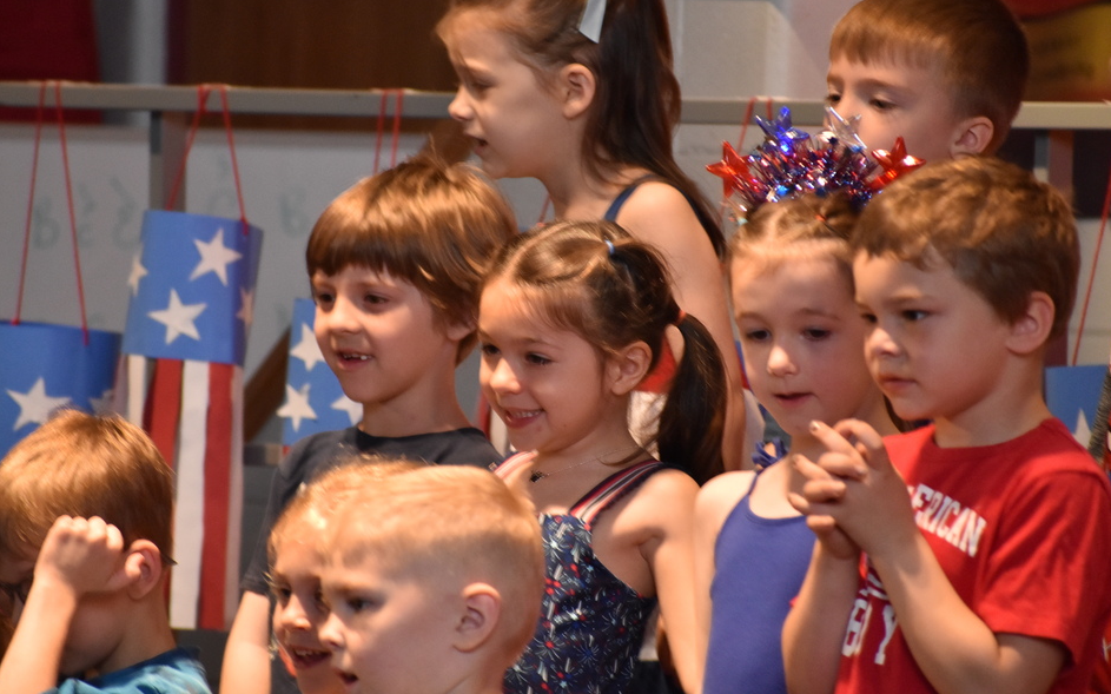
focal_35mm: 498
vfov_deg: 2.6
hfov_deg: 4.2
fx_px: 15076
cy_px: 323
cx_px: 521
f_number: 6.3
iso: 1600
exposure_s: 1/125
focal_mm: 300
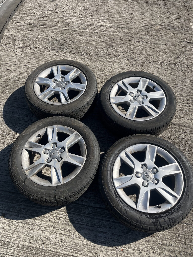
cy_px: 128
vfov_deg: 67.3
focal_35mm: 26
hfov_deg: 53.1
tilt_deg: -61.7
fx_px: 193
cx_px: 96
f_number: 1.6
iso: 50
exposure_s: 1/2755
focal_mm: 5.1
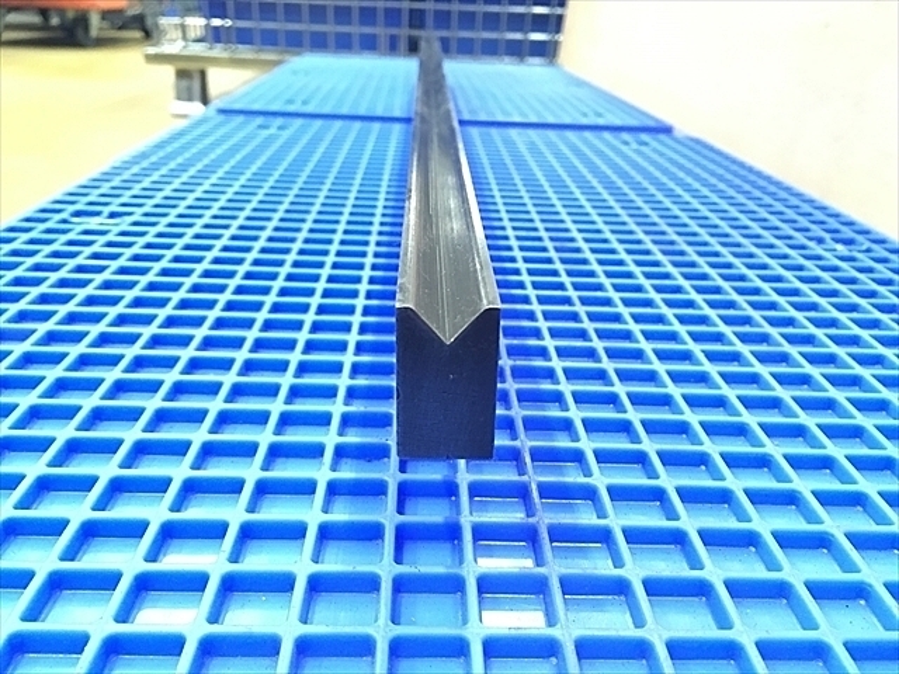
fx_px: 753
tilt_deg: -24.2
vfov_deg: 48.2
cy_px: 337
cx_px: 450
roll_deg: -1.9
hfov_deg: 61.7
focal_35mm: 29
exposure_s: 1/15
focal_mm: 4.15
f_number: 2.2
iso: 200
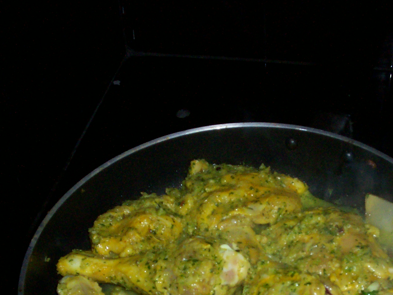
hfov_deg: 28.8
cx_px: 264
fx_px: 761
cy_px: 272
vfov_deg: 21.4
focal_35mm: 67
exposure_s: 1/64
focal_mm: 5.9
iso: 140
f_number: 4.5
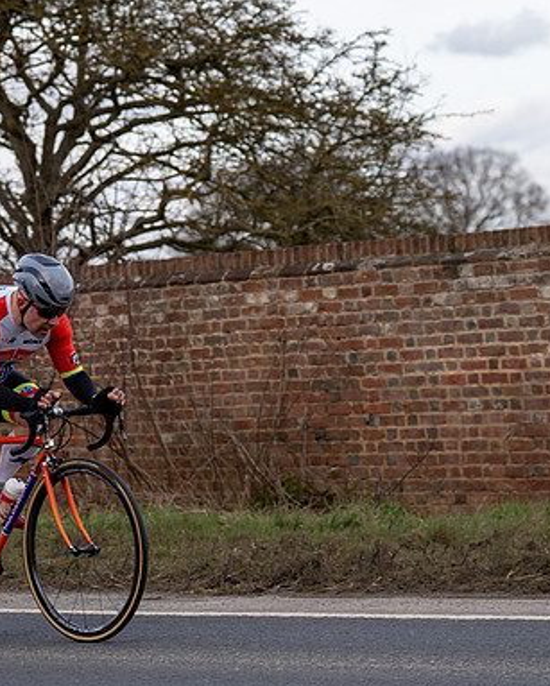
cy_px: 287
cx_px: -67
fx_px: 3374
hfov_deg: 9.2
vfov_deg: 11.6
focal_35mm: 166
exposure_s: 1/800
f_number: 3.5
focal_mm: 77
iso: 125
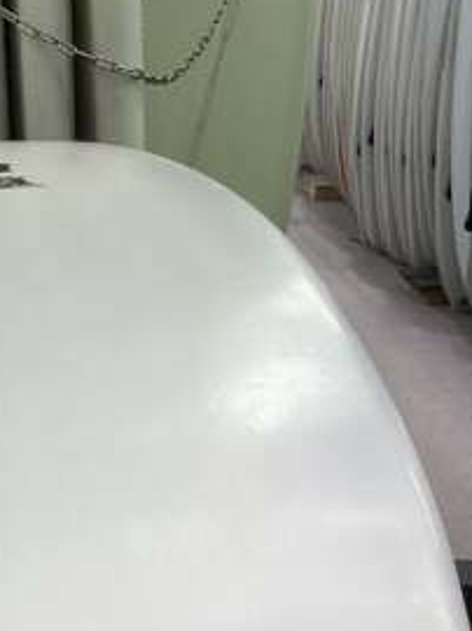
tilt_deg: -32.7
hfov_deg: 15.6
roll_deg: +1.2
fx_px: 1675
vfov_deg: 19.4
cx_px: -44
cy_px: 865
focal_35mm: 92
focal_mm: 3.3
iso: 64
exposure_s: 1/100
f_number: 2.4
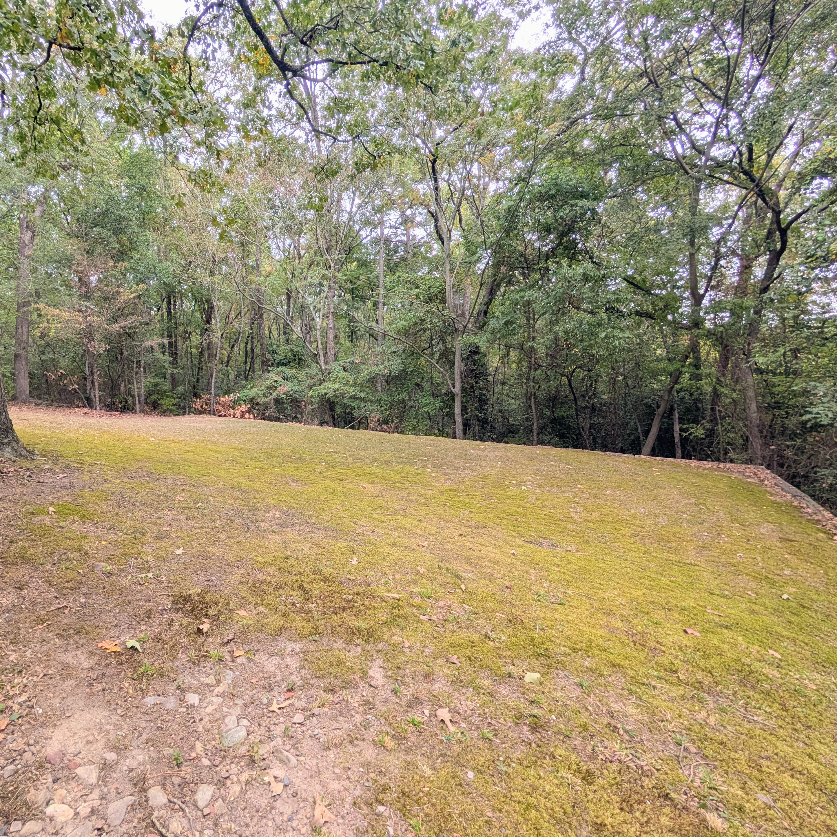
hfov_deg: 89.4
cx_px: 316
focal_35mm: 15
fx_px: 410
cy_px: 409
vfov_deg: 91.1
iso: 51
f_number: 1.7
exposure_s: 1/182
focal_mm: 2.02
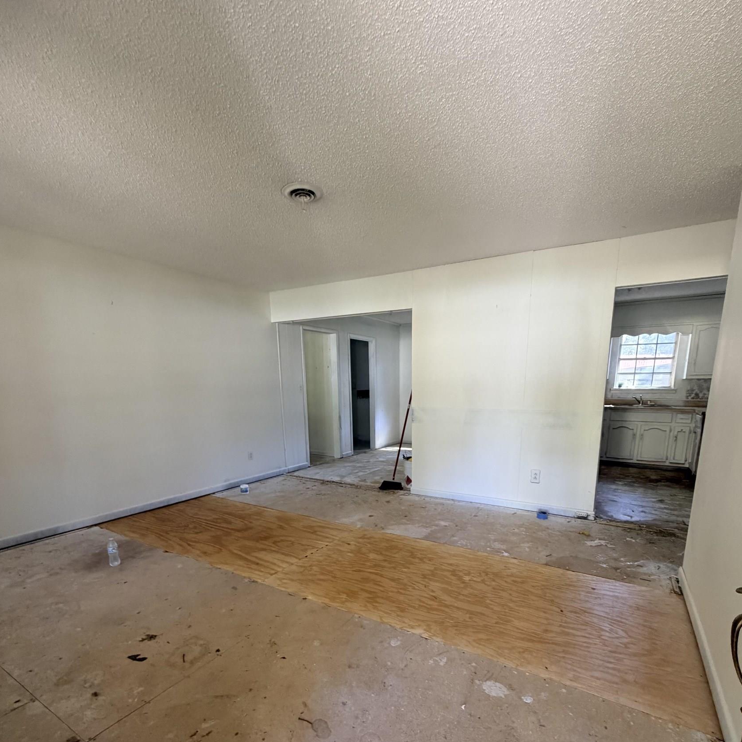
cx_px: 379
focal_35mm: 17
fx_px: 412
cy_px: 473
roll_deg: +0.5
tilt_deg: -11.4
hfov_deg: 84.0
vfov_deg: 82.1
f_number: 2.2
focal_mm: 2.22
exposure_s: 1/103
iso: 320
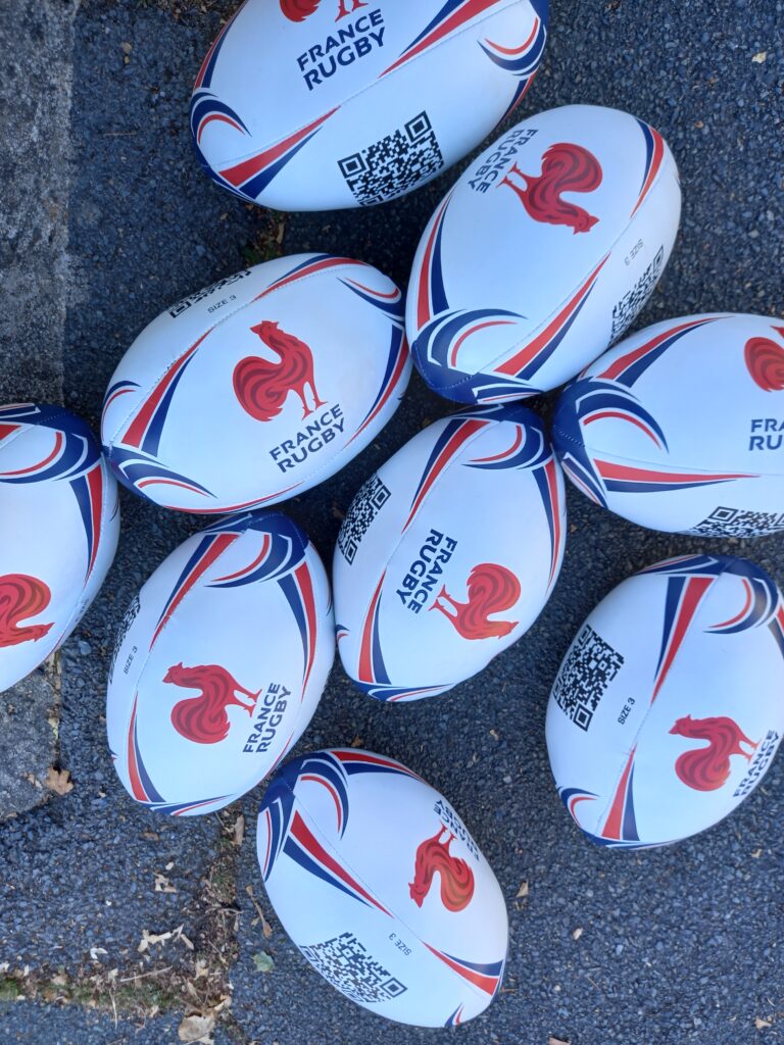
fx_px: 755
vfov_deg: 69.4
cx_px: 392
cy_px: 522
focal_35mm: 25
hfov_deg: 54.9
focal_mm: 4.6
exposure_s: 1/120
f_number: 2
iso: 25
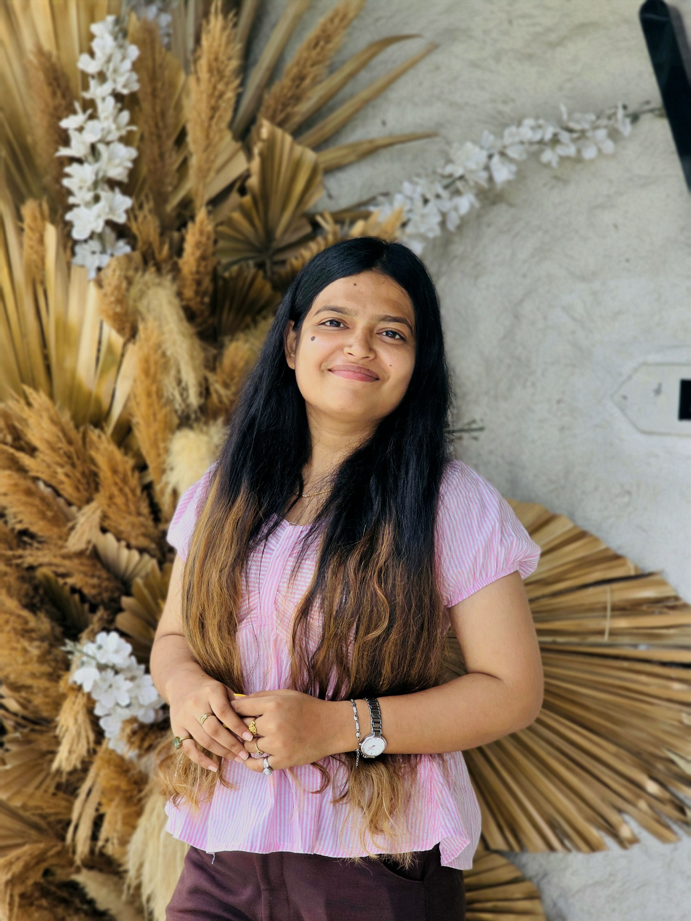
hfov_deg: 21.3
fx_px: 1836
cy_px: 460
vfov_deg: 28.2
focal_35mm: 69
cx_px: 346
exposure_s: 1/270
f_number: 2.4
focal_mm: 7.9
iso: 100
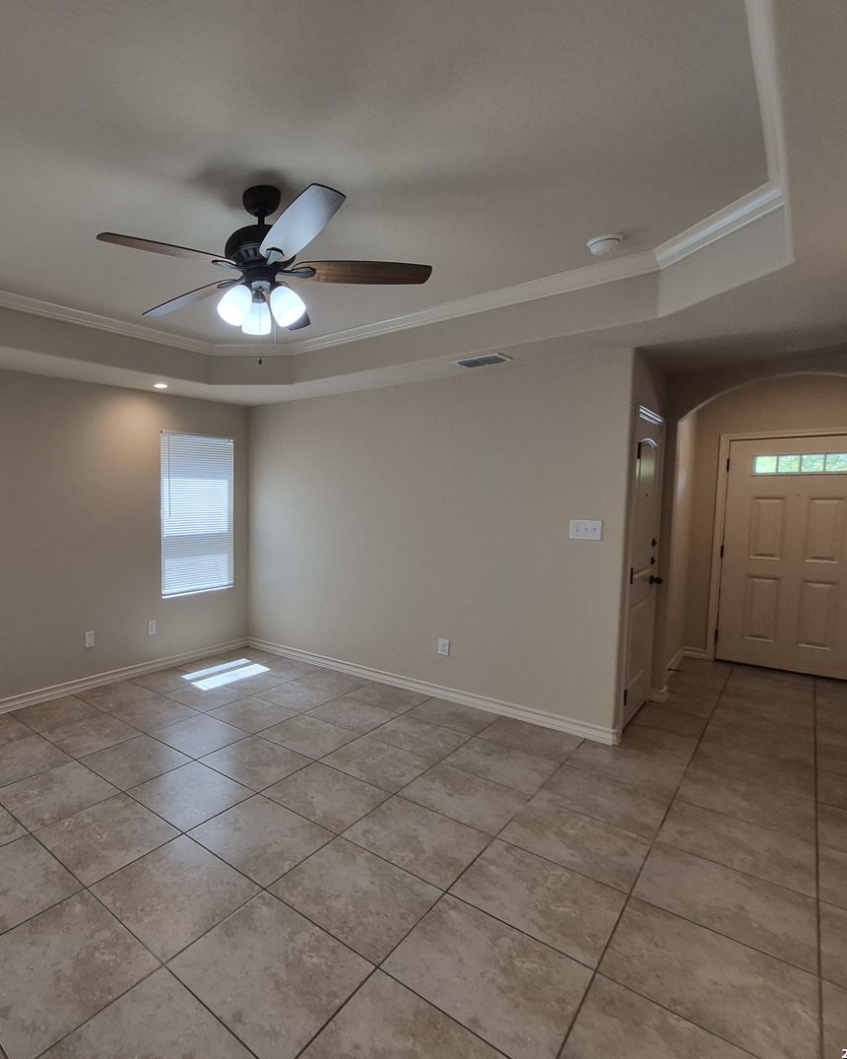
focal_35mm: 17
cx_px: 236
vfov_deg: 89.6
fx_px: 533
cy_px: 530
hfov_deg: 72.8
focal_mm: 1.74
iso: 64
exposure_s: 1/60
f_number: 2.2
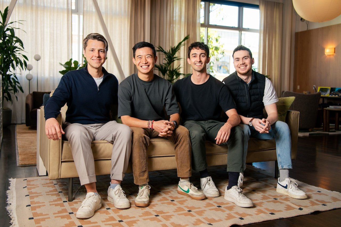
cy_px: 114
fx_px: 331
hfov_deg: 54.4
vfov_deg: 37.8
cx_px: 170
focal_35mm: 35
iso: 200
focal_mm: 35
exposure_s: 1/125
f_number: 3.2
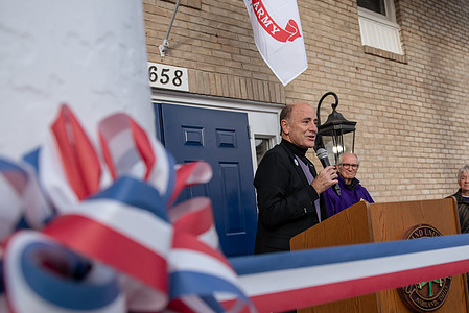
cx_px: 280
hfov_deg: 48.2
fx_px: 521
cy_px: 194
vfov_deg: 33.3
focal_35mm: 40
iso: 125
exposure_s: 1/320
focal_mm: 31
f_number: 4
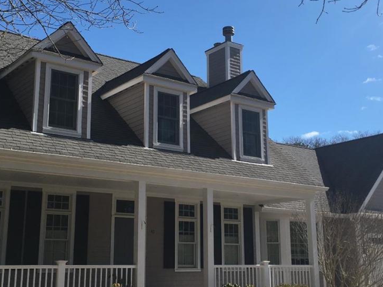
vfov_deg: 28.5
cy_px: 139
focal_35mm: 51
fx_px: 564
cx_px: 190
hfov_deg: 37.5
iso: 25
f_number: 2.2
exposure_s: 1/1709
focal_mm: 4.15
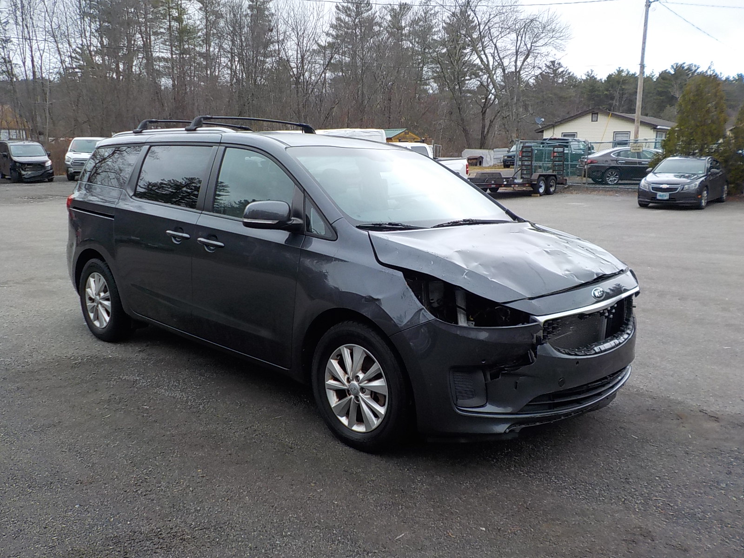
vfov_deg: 46.8
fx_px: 645
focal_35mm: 30
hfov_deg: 60.0
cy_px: 279
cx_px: 372
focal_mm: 4.1
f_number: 3.3
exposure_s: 1/80
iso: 125
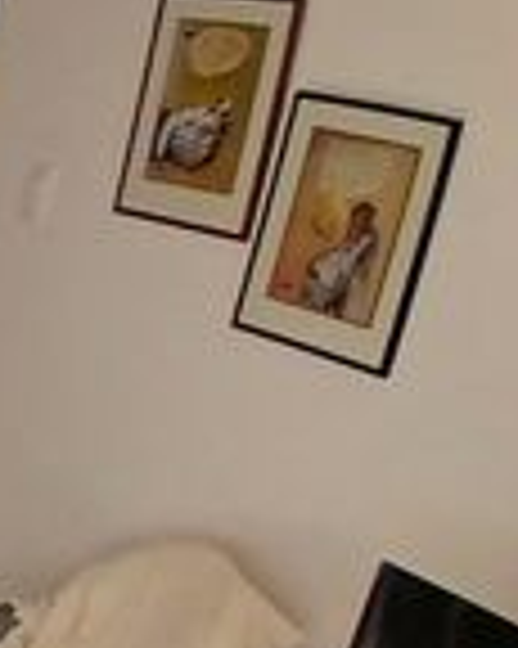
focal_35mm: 74
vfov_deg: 24.8
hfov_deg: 12.5
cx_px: -914
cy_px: 608
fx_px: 1420
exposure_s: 1/120
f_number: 2.2
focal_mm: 1.4
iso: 64
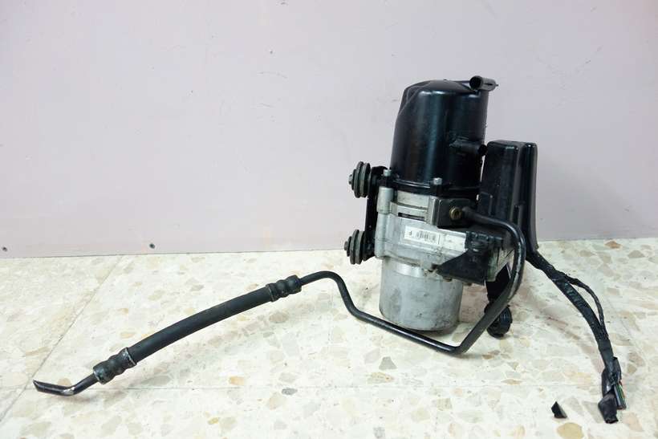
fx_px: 512
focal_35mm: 28
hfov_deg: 65.5
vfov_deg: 46.4
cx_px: 329
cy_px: 220
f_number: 1.8
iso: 800
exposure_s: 1/25
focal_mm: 10.4
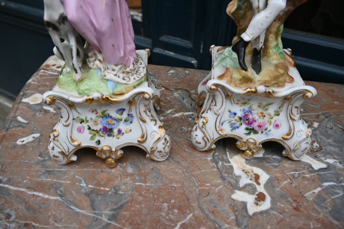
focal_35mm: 29
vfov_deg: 44.6
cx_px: 172
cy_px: 114
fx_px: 279
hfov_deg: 63.2
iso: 200
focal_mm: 19.5
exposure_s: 1/250
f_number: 4.5
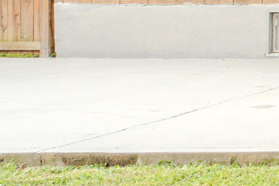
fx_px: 782
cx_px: 771
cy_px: -73
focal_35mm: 101
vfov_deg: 13.0
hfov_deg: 12.4
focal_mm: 14
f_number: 8
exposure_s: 1/80
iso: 100
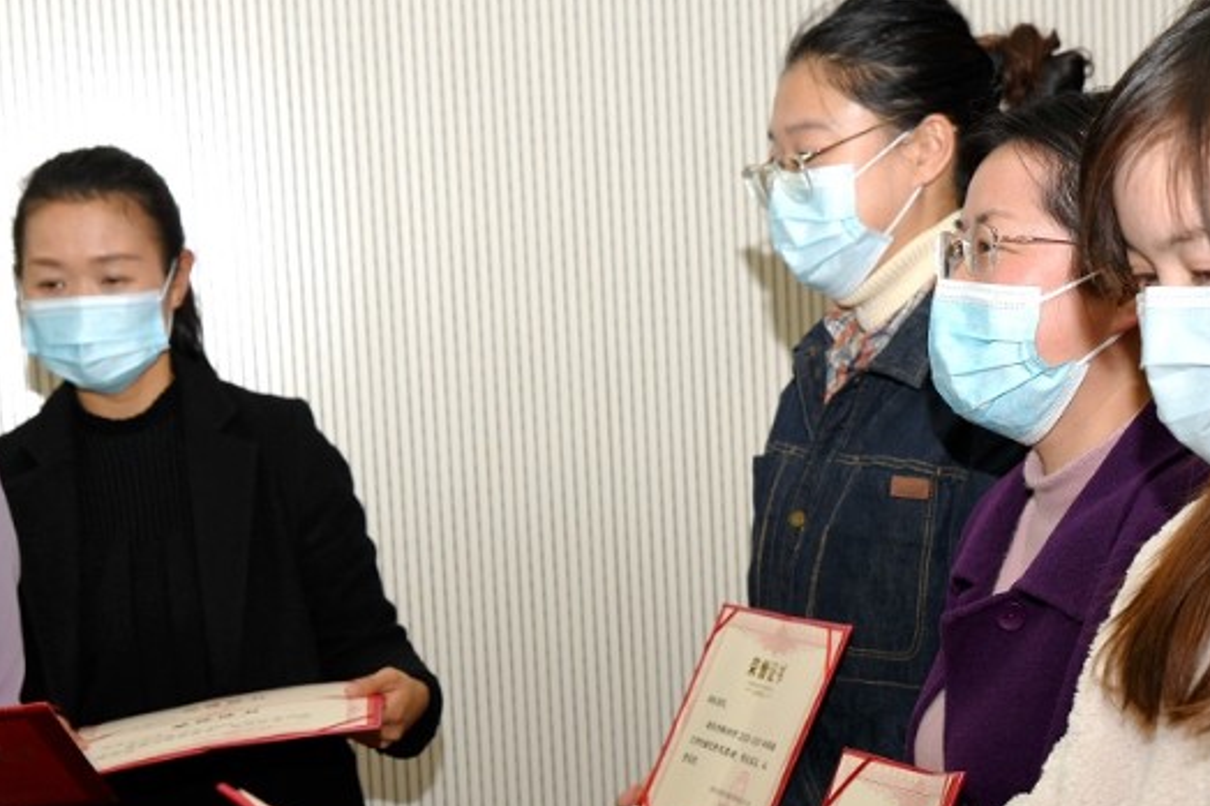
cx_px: 471
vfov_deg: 15.3
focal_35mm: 88
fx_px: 2957
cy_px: 737
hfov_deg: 23.1
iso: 250
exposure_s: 1/60
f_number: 5
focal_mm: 45
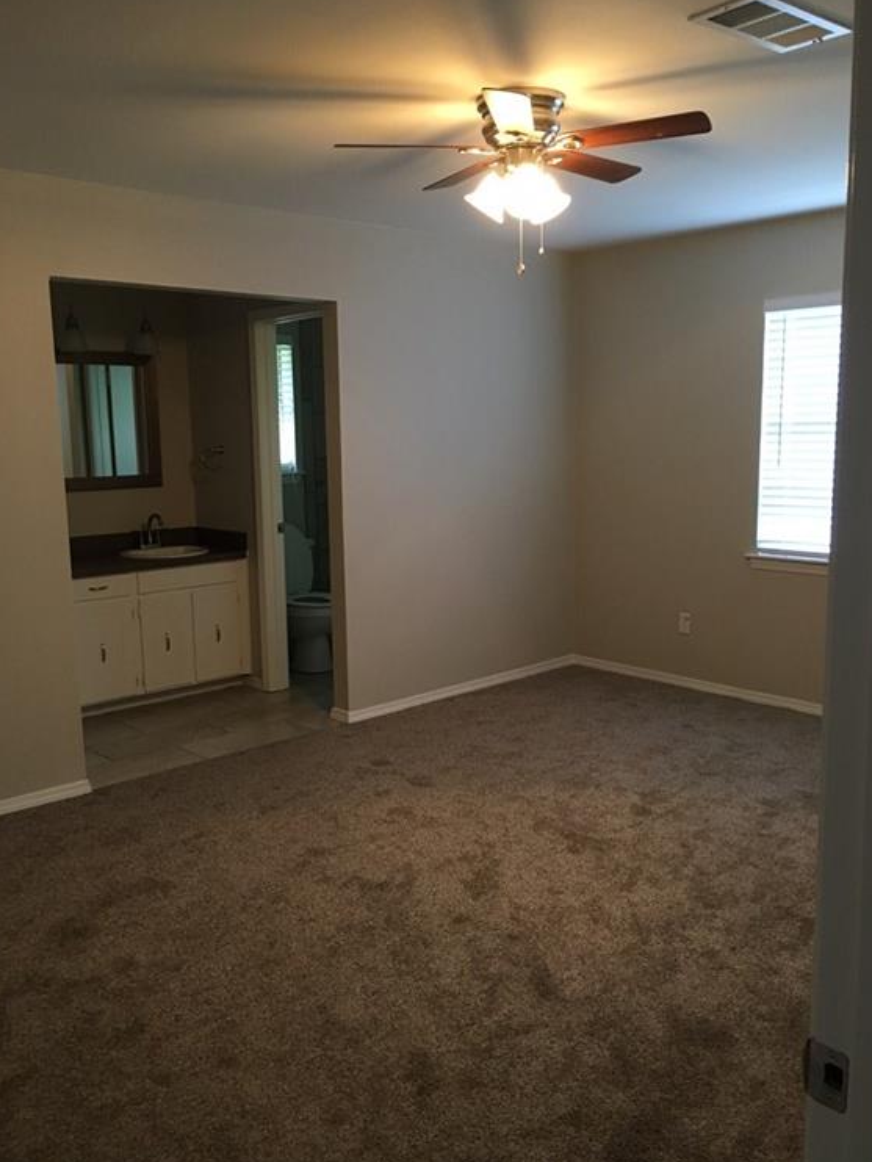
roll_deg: +0.2
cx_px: 437
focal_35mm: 30
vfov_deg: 59.9
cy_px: 581
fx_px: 1007
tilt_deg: -10.3
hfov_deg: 46.8
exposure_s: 1/30
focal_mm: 4.15
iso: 125
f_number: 2.2
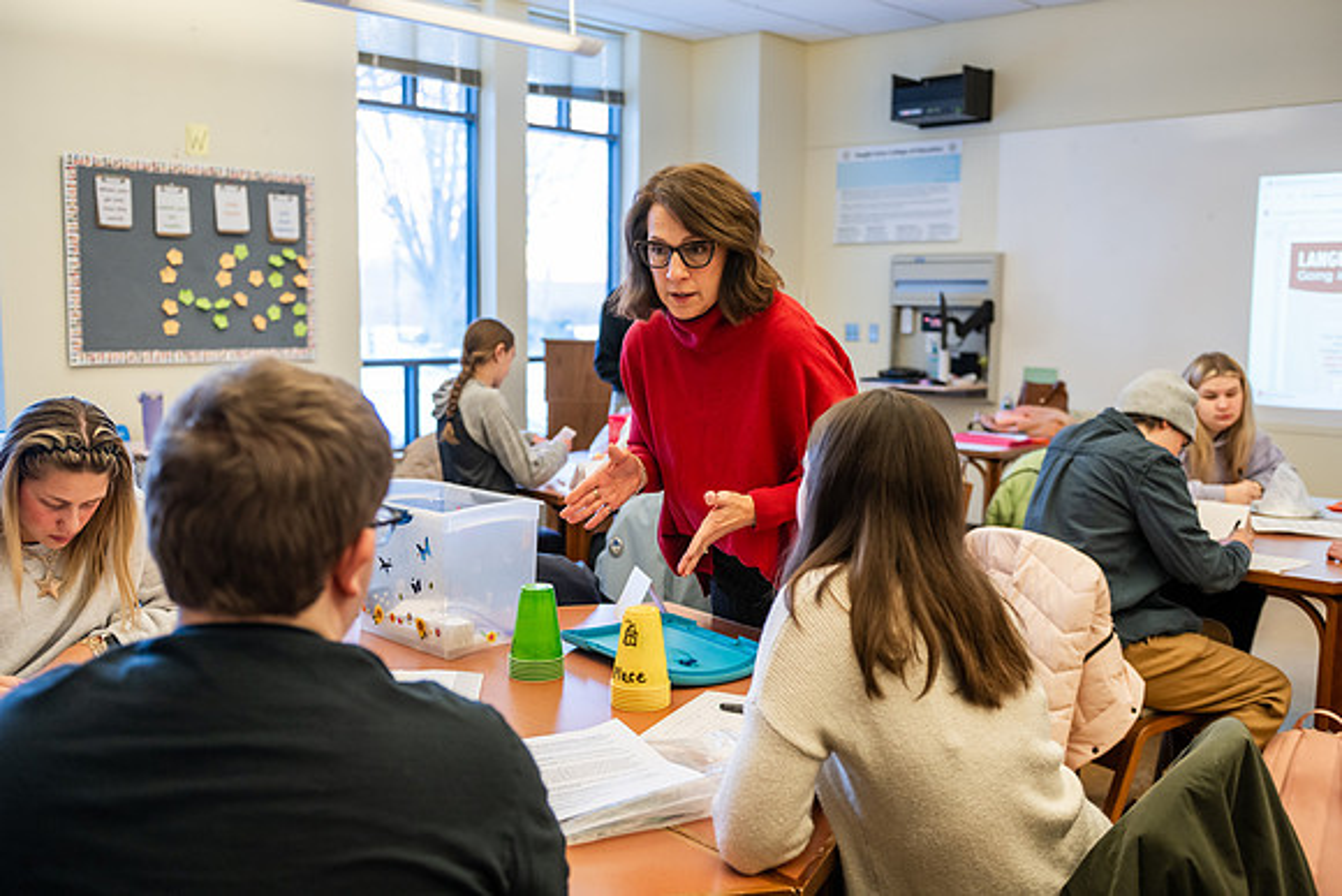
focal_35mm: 36
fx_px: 1342
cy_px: 448
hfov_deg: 53.1
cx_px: 671
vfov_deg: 36.9
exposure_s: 1/160
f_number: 2.8
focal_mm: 36
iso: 800
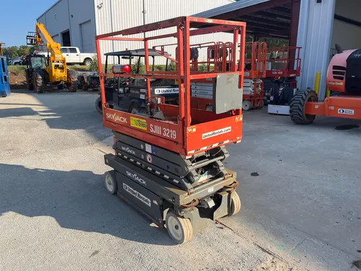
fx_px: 271
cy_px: 136
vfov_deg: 53.1
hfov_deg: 67.3
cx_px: 180
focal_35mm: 26
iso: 50
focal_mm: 5.1
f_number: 1.6
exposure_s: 1/1497
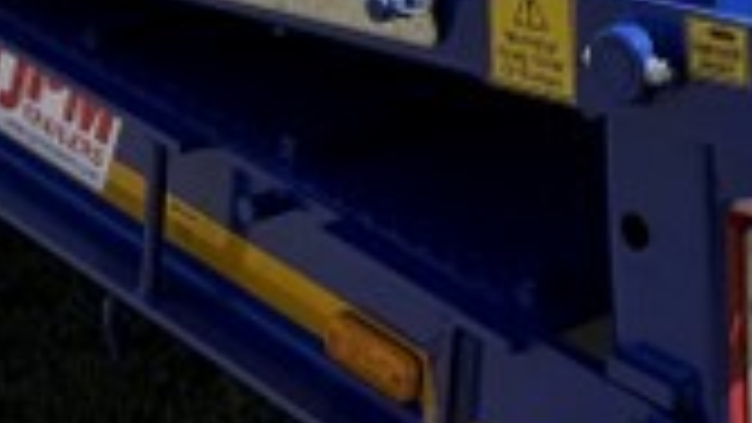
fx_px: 2493
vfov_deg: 9.4
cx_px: 360
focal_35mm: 125
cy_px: -270
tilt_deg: -6.4
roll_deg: +2.7
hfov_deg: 17.2
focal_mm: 6.76
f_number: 1.78
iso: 80
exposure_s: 1/3021
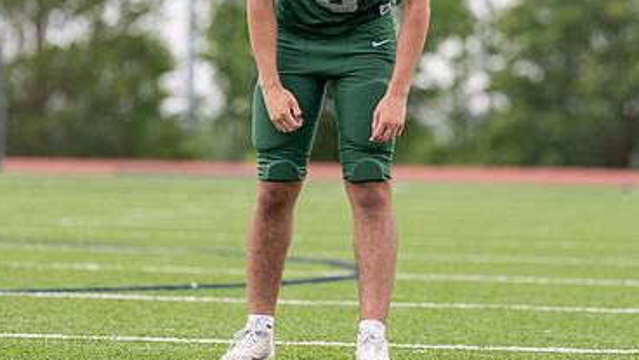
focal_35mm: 353
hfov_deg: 6.1
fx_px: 5981
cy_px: 31
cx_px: 326
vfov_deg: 3.4
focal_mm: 151
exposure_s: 1/3200
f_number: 2.8
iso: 500
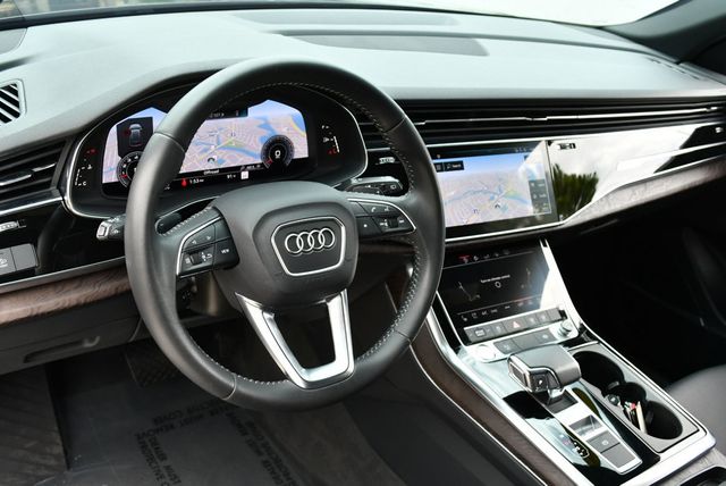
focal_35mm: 36
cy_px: 243
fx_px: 727
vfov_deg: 36.9
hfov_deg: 53.1
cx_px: 363
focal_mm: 18
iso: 400
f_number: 4.5
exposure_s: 1/250
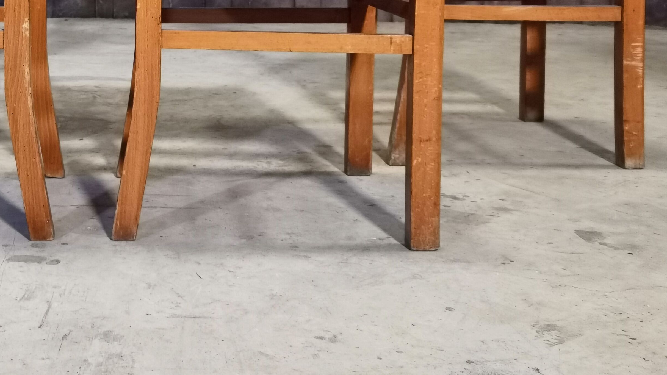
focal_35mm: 57
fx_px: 1008
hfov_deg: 35.2
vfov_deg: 20.2
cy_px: -27
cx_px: 112
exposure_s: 1/25
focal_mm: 6.71
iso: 500
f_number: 1.9
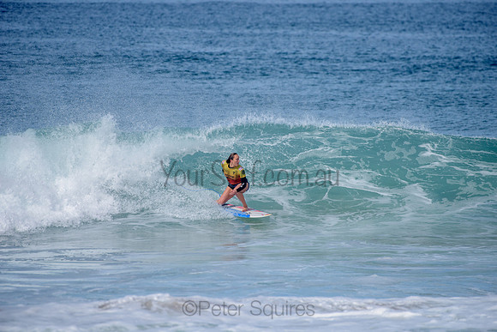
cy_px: 166
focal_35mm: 500
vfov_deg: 2.8
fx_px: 6904
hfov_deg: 4.1
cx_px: 248
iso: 250
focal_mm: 500
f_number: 6.3
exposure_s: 1/2500
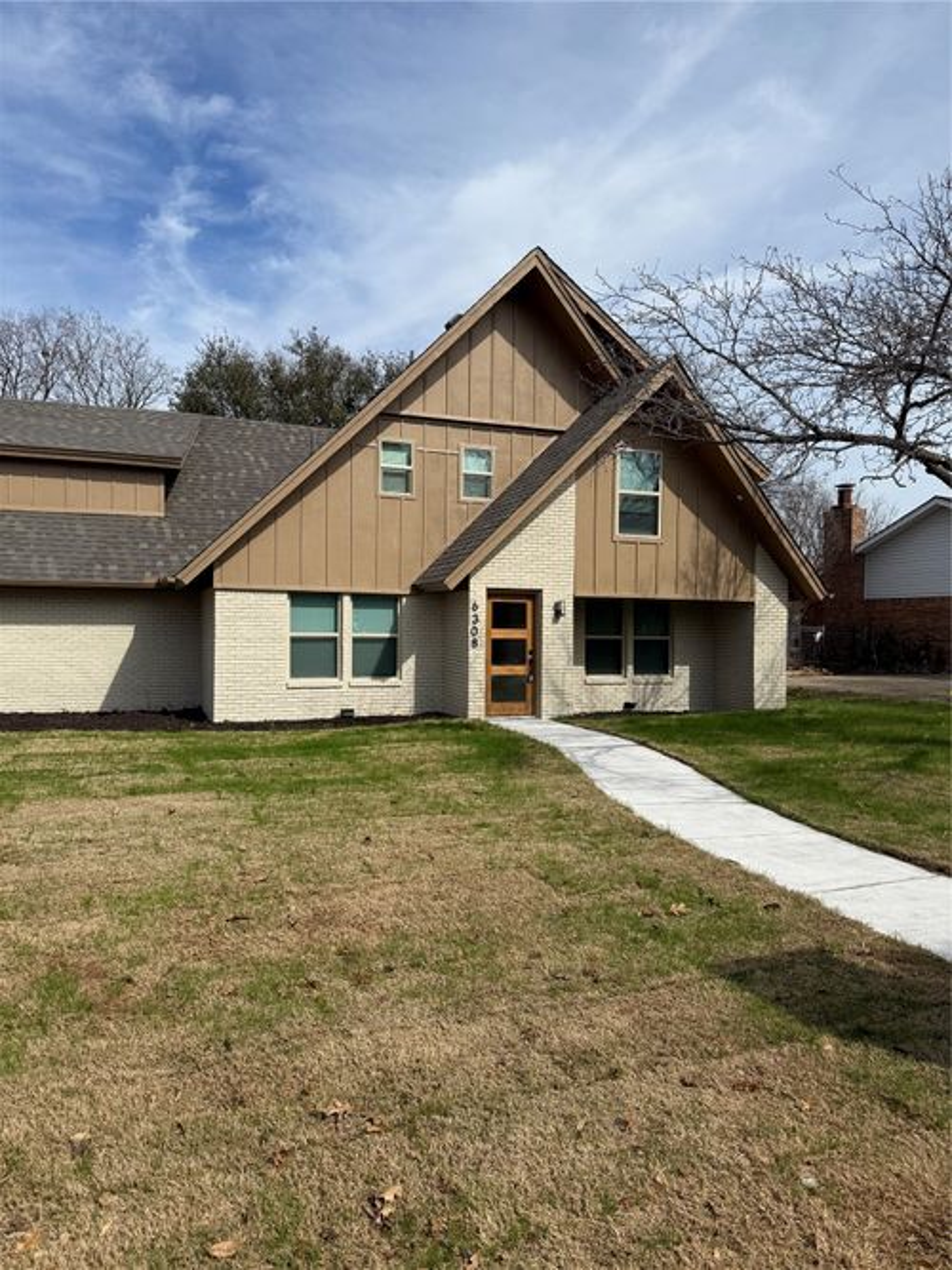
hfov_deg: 56.8
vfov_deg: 71.6
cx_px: 476
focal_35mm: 24
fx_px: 880
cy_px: 635
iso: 80
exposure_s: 1/6711
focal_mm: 6.76
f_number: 1.78
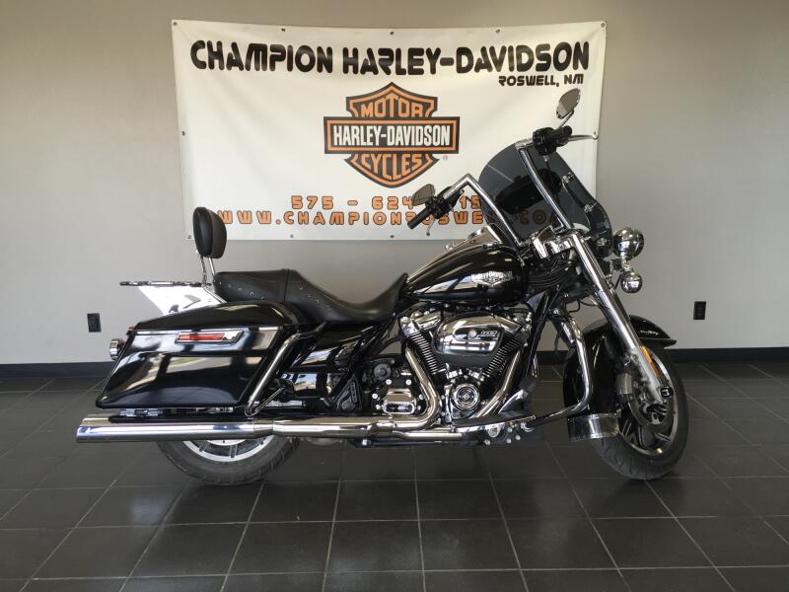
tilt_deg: -11.3
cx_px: 394
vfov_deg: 48.2
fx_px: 661
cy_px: 296
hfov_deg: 61.7
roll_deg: +1.0
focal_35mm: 29
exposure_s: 1/60
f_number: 2.2
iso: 32
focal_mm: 4.15
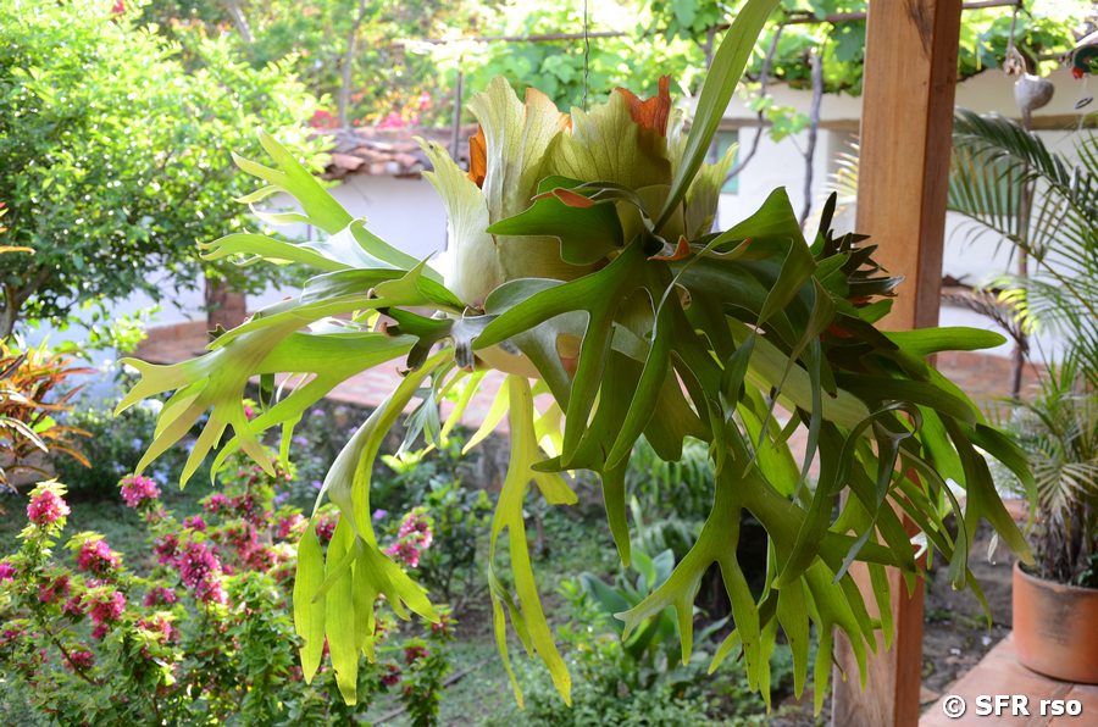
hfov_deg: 39.0
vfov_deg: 26.4
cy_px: 364
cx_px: 549
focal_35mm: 51
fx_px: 1552
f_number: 4.2
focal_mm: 34
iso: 400
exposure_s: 1/80
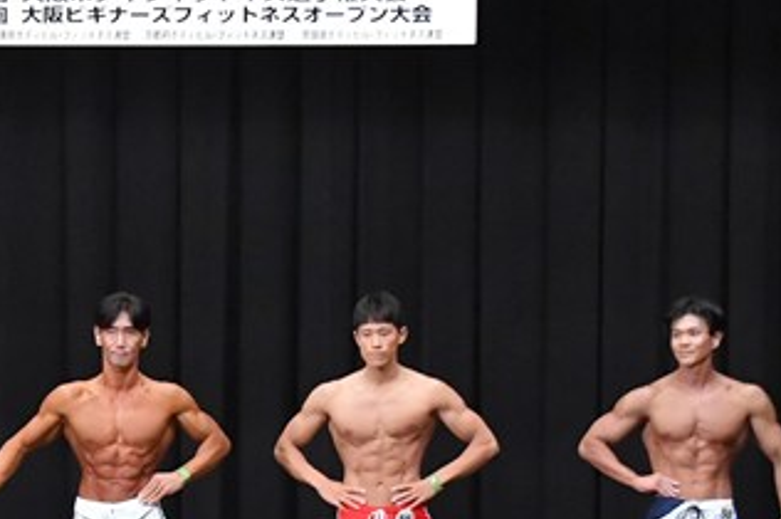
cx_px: 6
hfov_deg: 8.6
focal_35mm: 238
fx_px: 5158
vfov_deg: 5.7
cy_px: 507
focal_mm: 65
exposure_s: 1/400
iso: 8000
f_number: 5.6
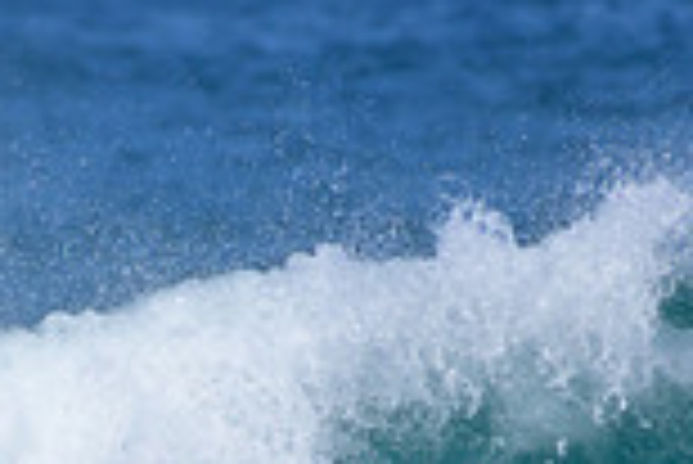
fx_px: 72639
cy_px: 746
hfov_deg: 0.5
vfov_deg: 0.4
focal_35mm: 3770
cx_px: -364
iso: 1000
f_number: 11
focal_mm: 1000
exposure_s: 1/2000
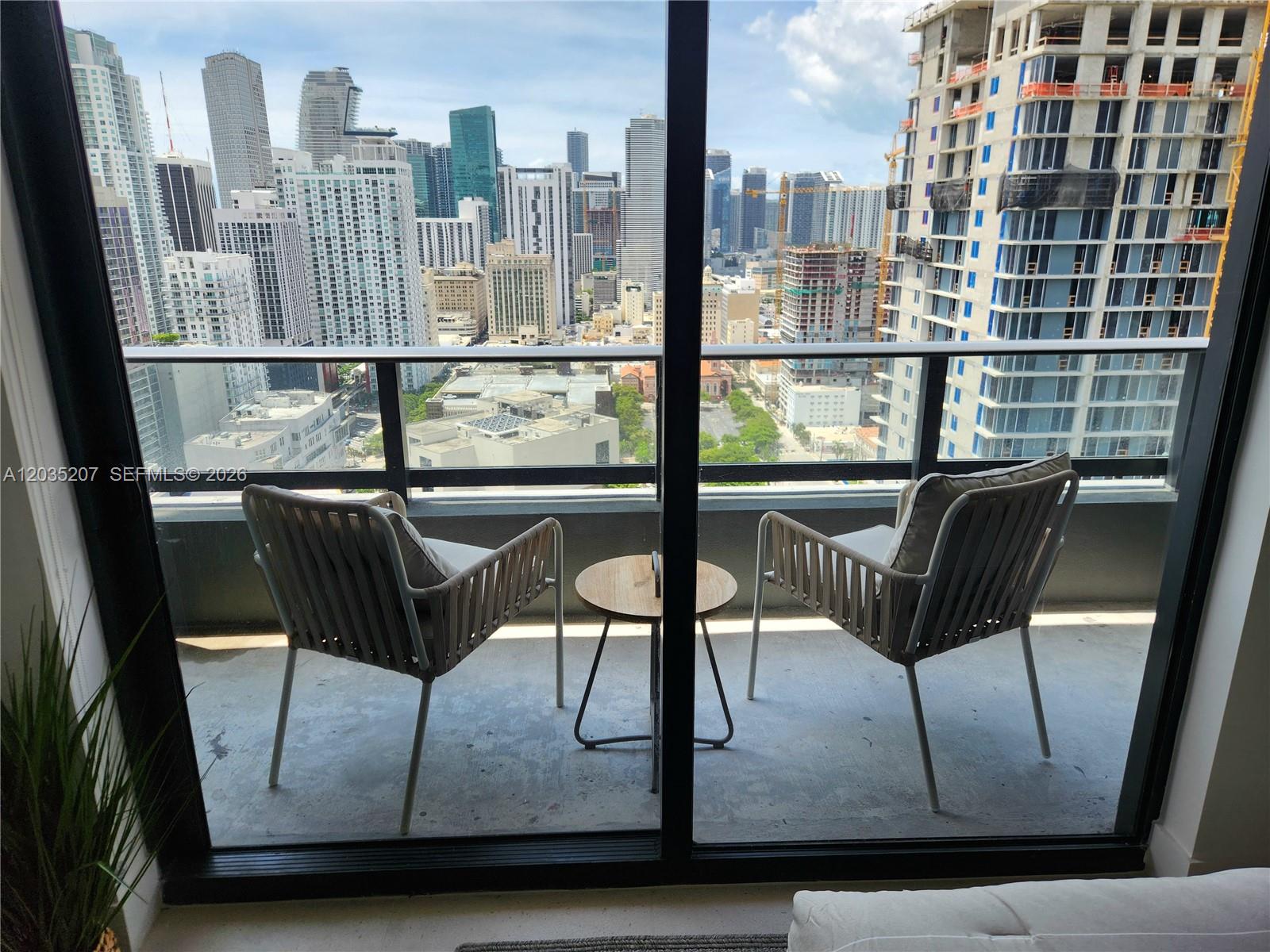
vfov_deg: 58.9
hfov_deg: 73.9
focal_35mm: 23
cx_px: 635
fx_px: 844
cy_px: 476
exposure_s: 1/400
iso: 20
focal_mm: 5.4
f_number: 1.8
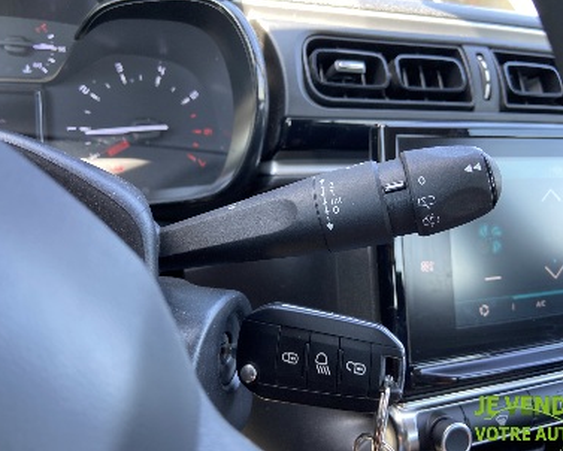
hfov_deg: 62.2
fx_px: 467
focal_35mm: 28
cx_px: 279
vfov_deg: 51.6
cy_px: 220
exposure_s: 1/114
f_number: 1.8
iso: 125
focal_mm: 4.25
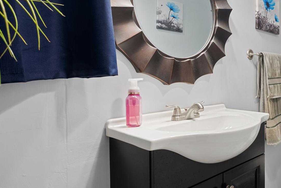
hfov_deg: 56.0
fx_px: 234
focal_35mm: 30
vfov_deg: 43.5
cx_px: 236
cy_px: 80
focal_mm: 16
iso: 200
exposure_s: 1
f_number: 8
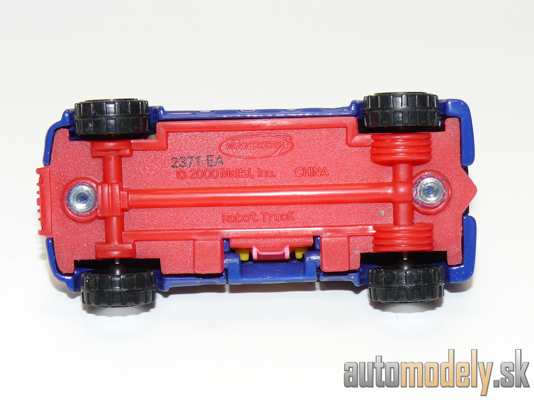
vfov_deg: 15.9
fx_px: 1435
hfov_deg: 21.1
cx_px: 267
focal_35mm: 93
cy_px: 200
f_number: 4
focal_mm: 12.8
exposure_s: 1/30
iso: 100
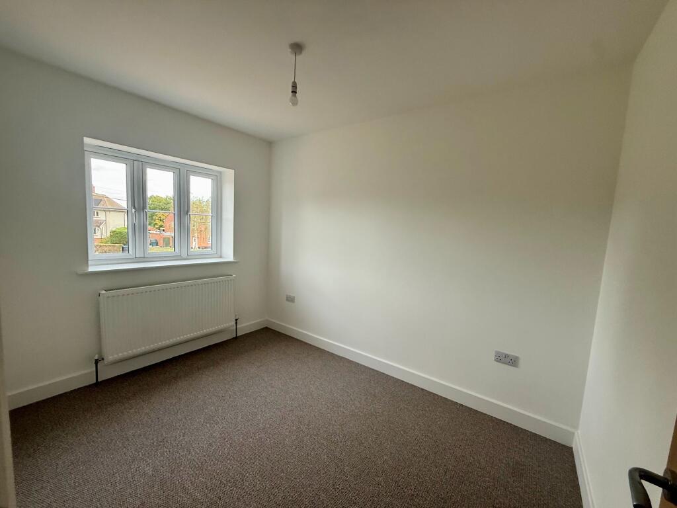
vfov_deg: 85.7
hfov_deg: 102.1
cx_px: 338
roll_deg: -4.7
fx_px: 274
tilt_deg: -5.6
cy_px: 254
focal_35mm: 14
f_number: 2.2
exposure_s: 1/99
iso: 125
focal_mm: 2.22
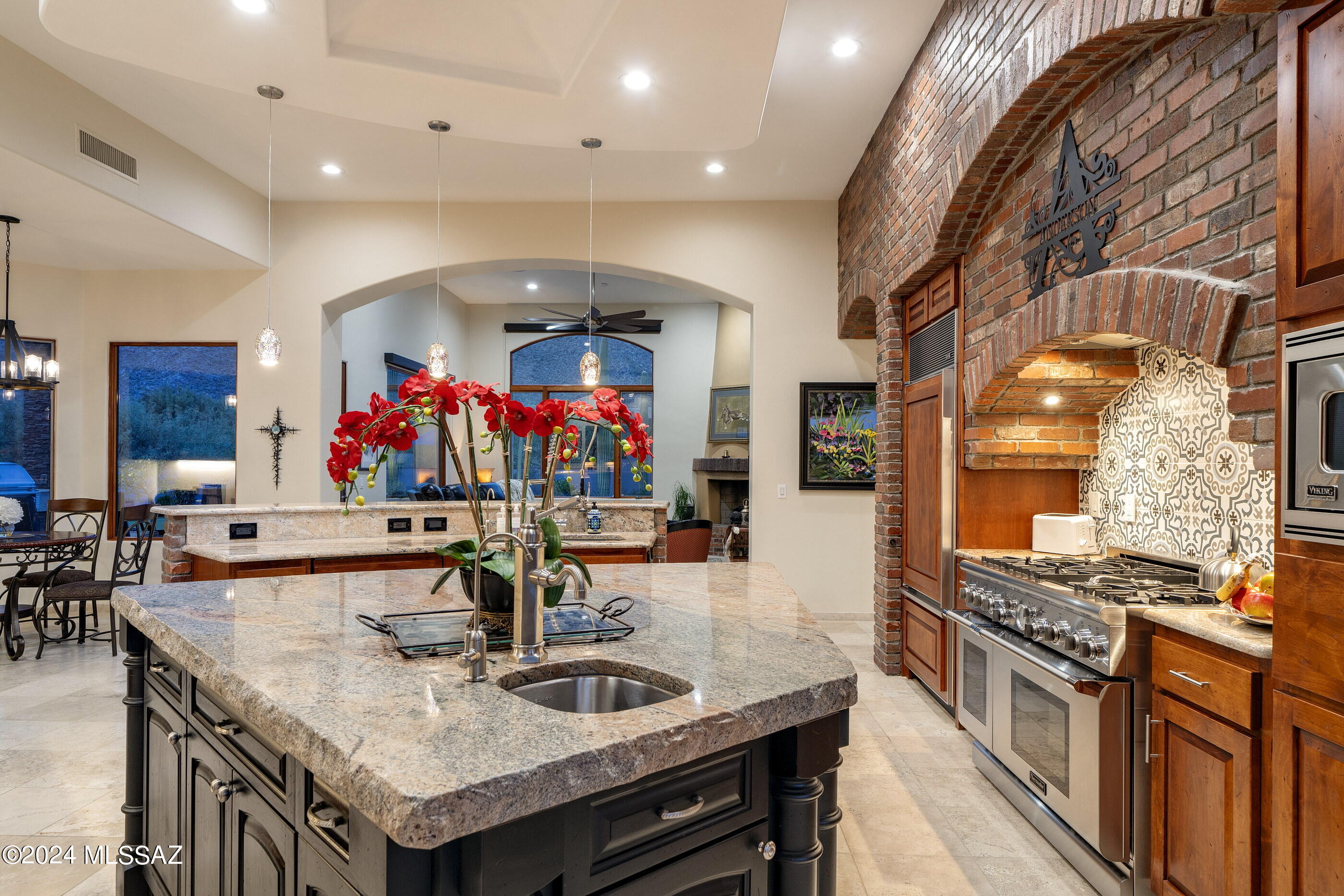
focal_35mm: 20
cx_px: 672
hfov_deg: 84.0
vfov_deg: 61.9
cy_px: 448
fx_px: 747
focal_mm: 20
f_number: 9
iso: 200
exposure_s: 1.3
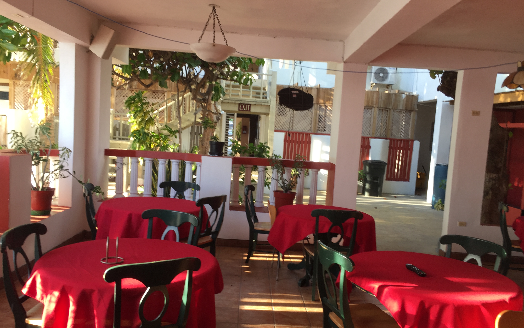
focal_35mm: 31
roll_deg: -4.8
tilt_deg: -5.2
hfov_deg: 61.2
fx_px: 443
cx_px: 263
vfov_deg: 40.6
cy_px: 178
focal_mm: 4.15
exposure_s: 1/50
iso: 32
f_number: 2.2
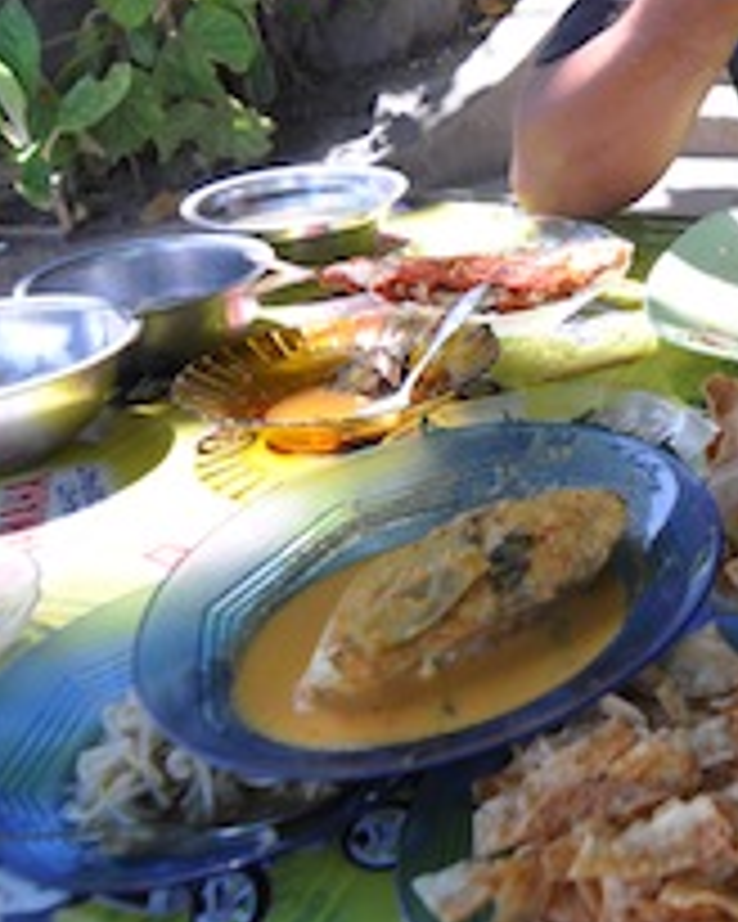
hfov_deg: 28.3
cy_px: 200
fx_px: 1239
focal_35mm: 45
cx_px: 914
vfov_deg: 39.4
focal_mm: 11
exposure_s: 1/60
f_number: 4
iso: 200
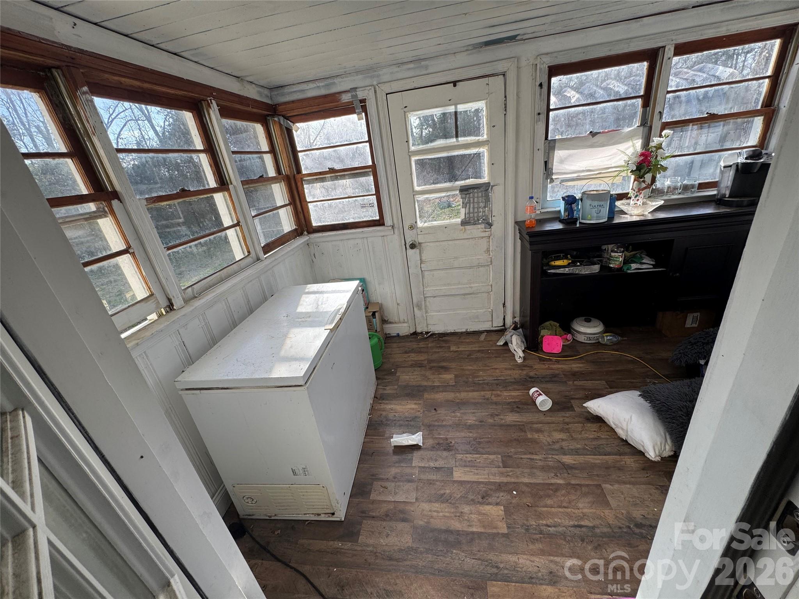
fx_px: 323
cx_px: 400
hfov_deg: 102.1
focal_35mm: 14
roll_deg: +7.9
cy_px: 300
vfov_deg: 85.7
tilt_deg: -21.2
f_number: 2.2
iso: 40
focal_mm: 2.22
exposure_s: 1/309
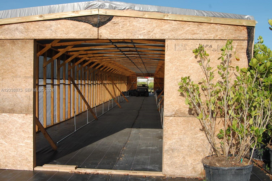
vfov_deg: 36.8
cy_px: 90
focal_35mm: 36
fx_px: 272
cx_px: 136
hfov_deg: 53.2
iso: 200
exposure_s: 1/320
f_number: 9
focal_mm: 24
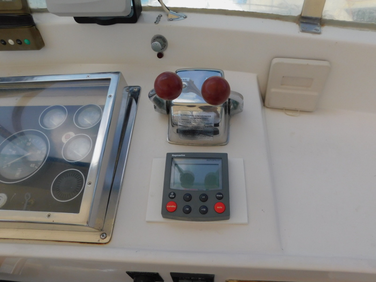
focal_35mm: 23
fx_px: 250
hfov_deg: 73.9
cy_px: 141
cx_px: 188
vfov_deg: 58.9
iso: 125
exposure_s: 1/1000
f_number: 3
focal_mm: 4
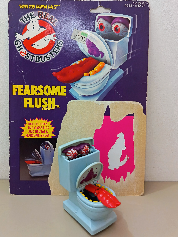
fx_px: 206
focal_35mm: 30
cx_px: 79
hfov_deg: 46.7
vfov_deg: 59.7
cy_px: 102
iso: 2234
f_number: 1.75
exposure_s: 1/33.3
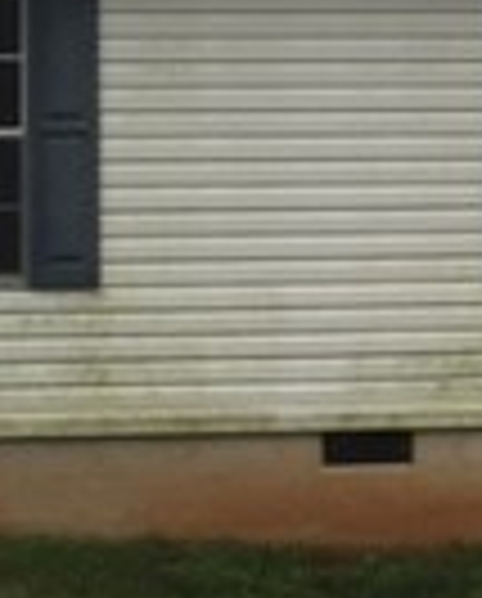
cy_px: 288
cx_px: 716
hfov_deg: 11.0
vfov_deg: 14.1
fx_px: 2417
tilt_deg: -2.1
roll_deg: +0.6
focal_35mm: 136
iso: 32
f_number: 2.2
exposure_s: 1/682
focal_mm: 4.15
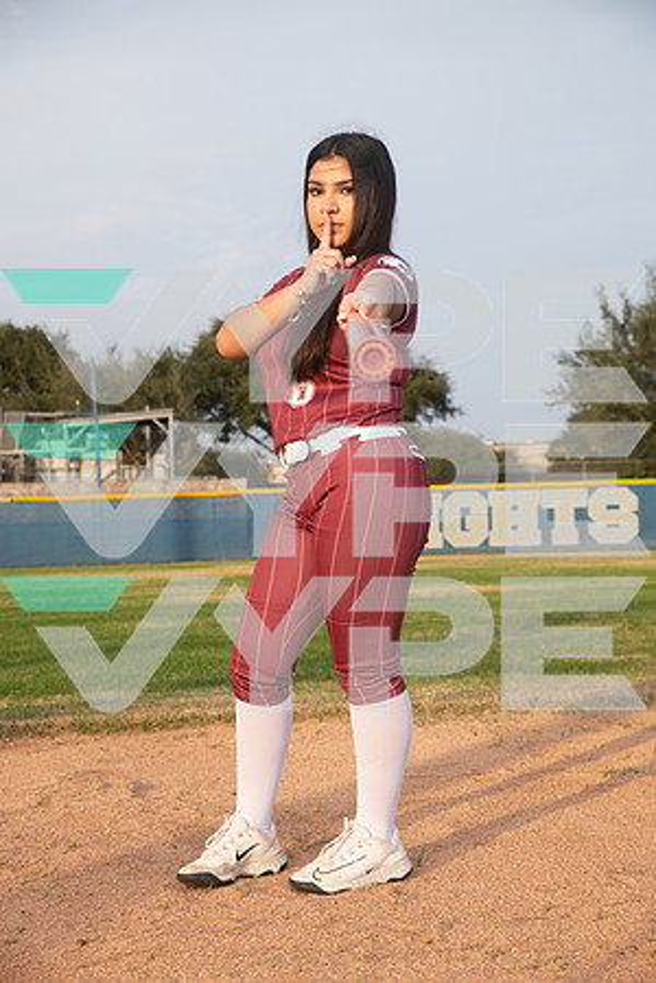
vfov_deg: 35.6
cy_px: 492
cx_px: 328
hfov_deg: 24.2
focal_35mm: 56
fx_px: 1531
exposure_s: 1/320
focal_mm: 56
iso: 200
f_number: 6.3
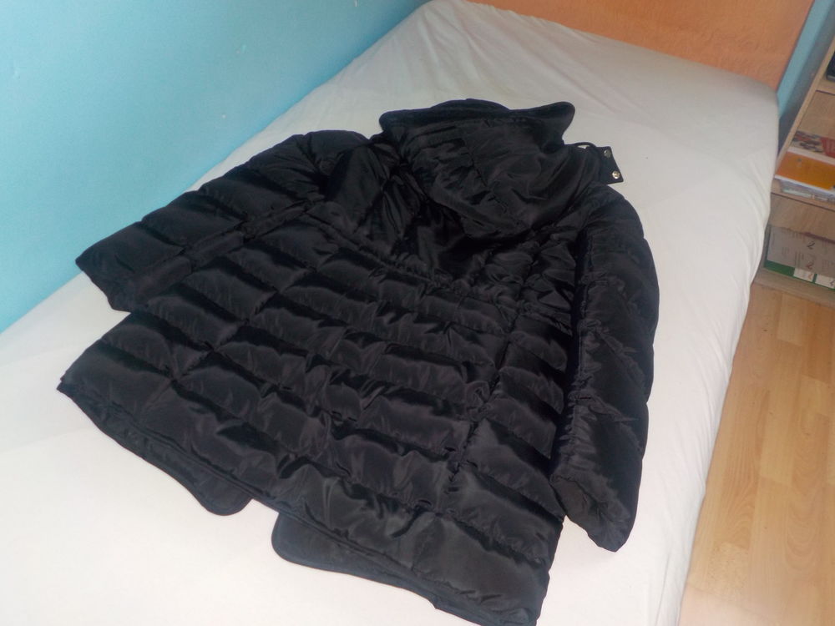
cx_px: 418
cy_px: 313
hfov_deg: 60.0
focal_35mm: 30
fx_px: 724
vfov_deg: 46.8
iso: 200
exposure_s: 1/30
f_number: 3.3
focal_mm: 4.1
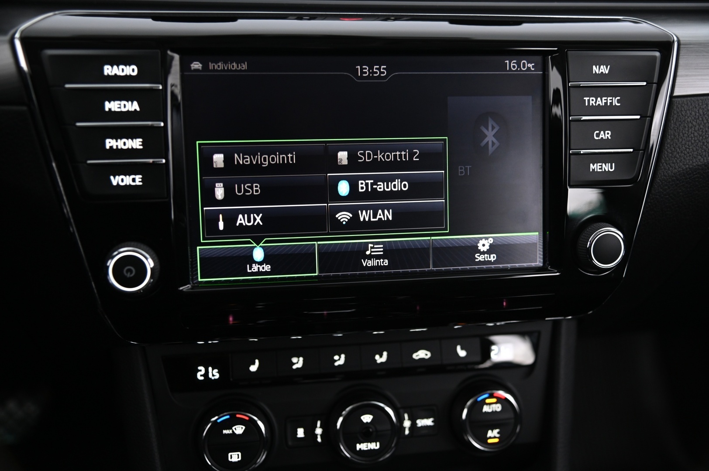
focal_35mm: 38
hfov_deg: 50.7
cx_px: 354
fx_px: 748
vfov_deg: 35.0
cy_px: 236
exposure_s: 1/15
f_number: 4
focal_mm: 38
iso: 2000
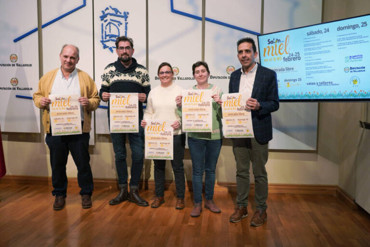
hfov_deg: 51.9
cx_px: 185
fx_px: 380
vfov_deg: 35.9
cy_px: 124
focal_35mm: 37
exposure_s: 1/160
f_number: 4
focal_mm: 37
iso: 800
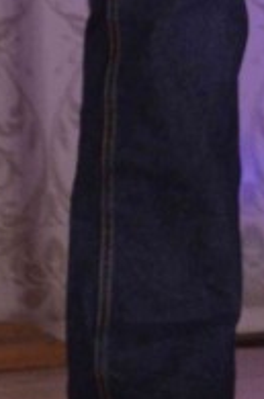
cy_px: -669
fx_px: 10196
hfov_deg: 1.5
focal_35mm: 922
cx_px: 72
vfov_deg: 2.2
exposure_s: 1/125
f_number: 6.3
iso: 800
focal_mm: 92
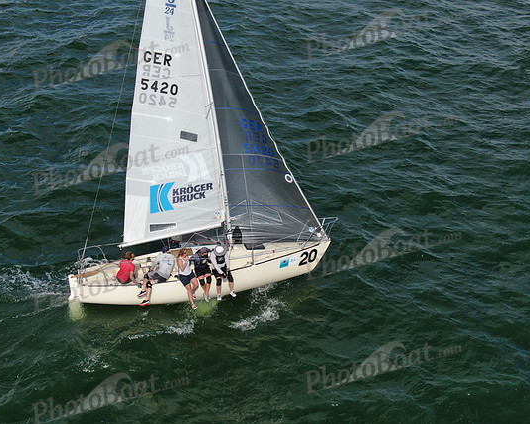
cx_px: 248
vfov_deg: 29.7
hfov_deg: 36.7
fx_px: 800
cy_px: 209
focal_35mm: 51
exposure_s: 1/1000
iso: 100
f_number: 3.8
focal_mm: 8.6
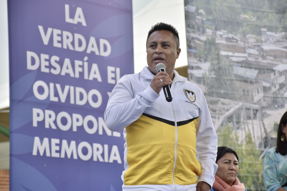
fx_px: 1256
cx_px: 144
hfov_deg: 13.0
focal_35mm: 158
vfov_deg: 8.7
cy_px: 96
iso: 320
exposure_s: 1/200
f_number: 5.6
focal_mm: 105
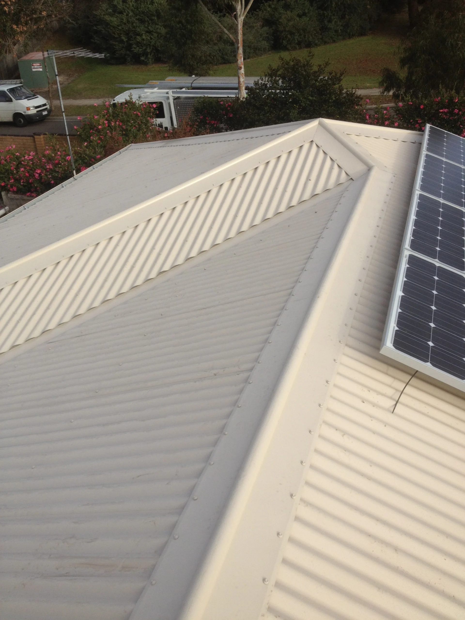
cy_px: 310
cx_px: 232
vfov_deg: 52.6
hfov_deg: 40.7
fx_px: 627
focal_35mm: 35
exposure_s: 1/1330
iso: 64
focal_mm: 4.28
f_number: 2.4
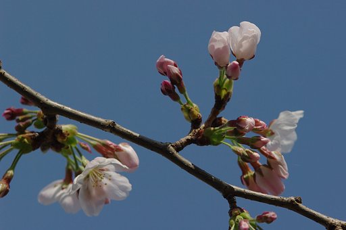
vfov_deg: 4.6
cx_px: 173
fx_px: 2880
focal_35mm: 300
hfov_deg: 6.9
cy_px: 115
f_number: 5.6
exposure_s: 1/1250
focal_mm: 200
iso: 200
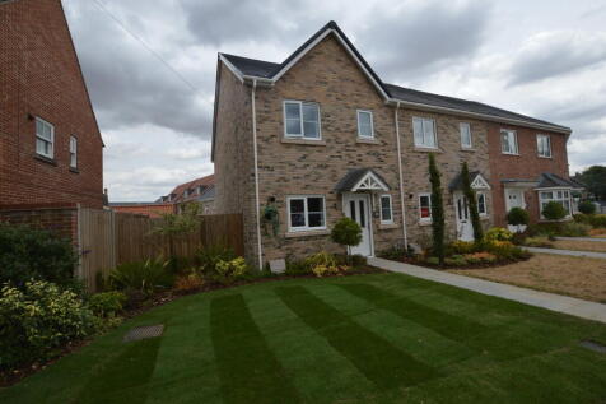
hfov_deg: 100.4
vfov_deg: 77.3
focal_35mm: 15
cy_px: 202
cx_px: 303
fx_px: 252
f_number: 14
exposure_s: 1/80
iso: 100
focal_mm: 10
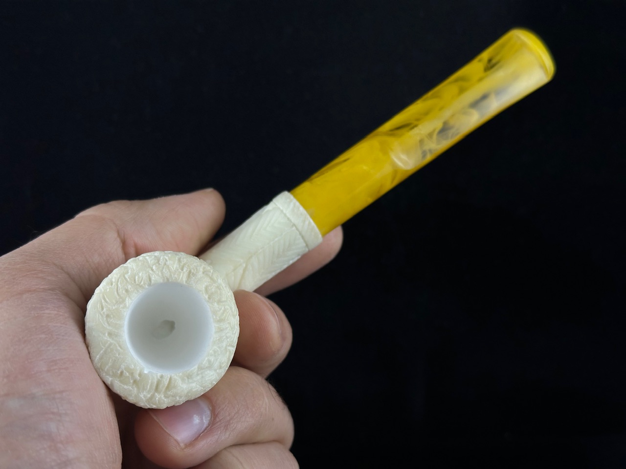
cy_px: 234
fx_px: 868
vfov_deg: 30.3
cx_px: 313
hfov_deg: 39.7
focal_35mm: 48
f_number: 1.78
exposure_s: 1/729
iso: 64
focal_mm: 6.86
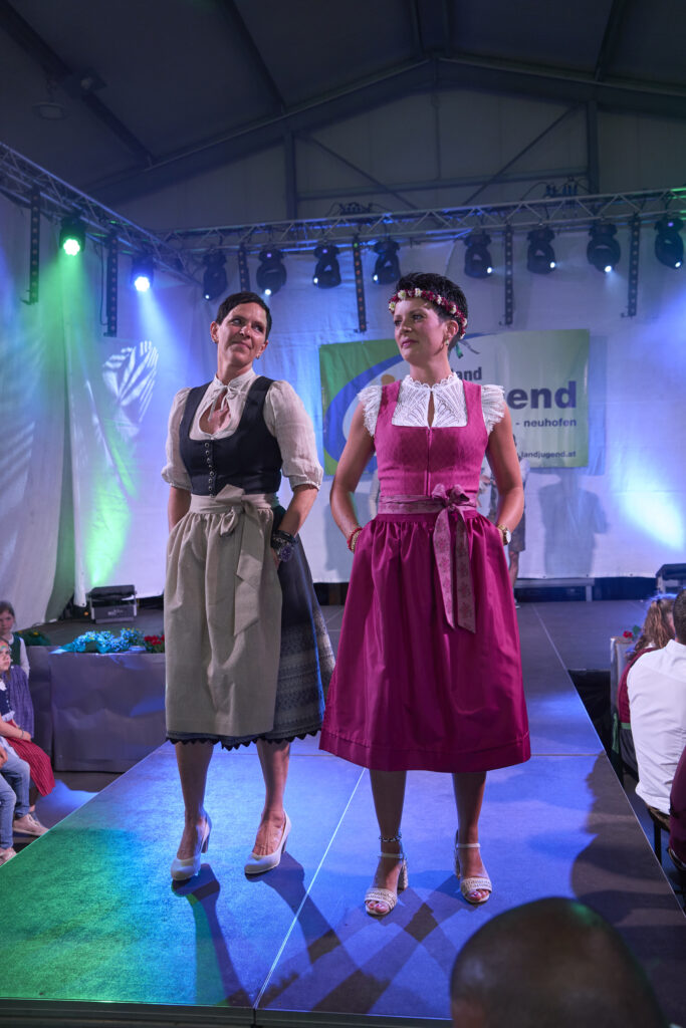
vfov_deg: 60.3
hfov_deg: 42.3
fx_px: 886
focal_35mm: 31
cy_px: 514
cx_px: 343
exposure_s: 1/250
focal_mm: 31
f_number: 4
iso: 1250
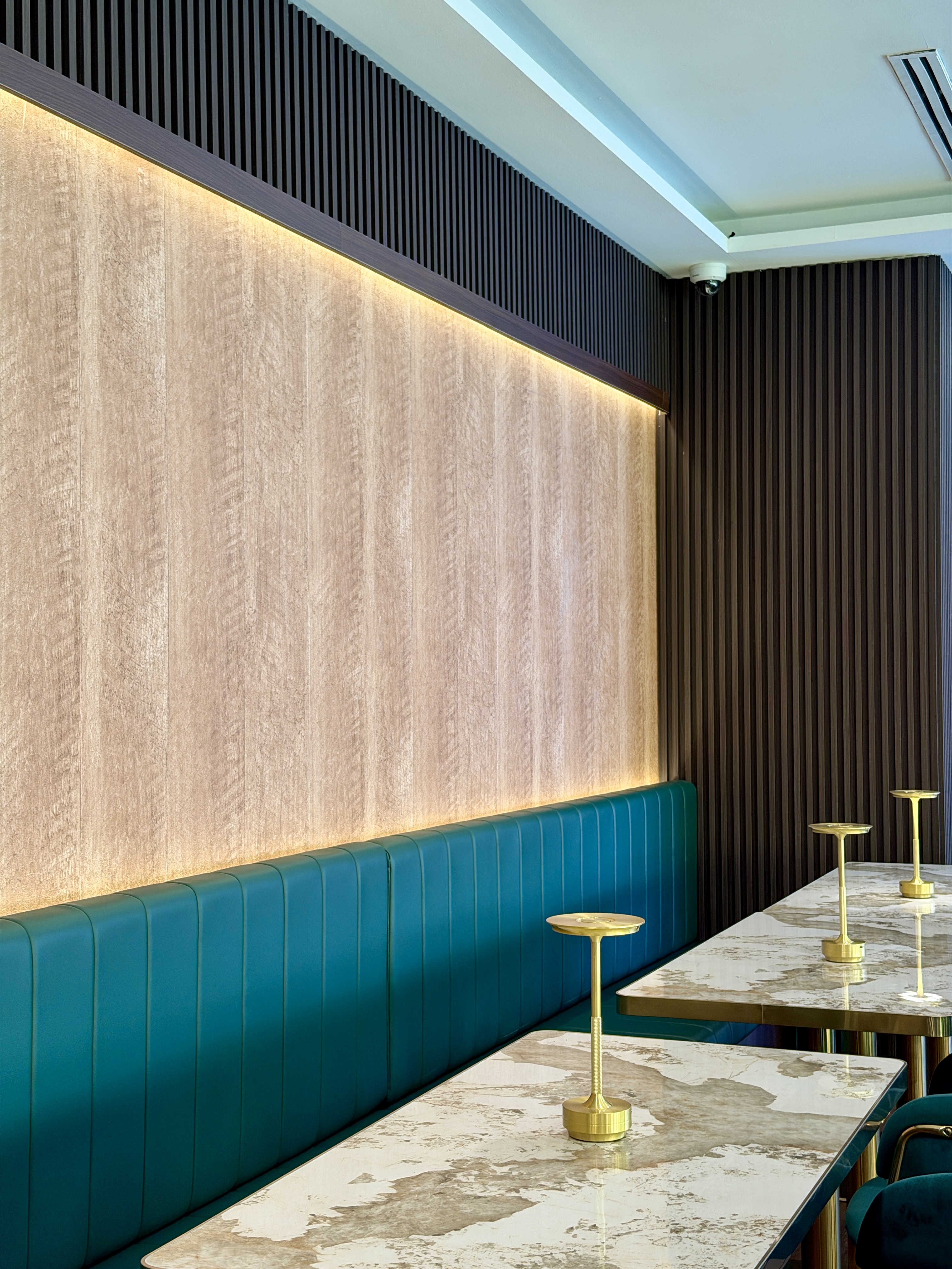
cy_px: 634
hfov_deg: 30.3
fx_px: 1760
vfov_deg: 39.7
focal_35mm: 48
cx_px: 476
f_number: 1.78
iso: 100
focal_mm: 6.76
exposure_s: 1/50
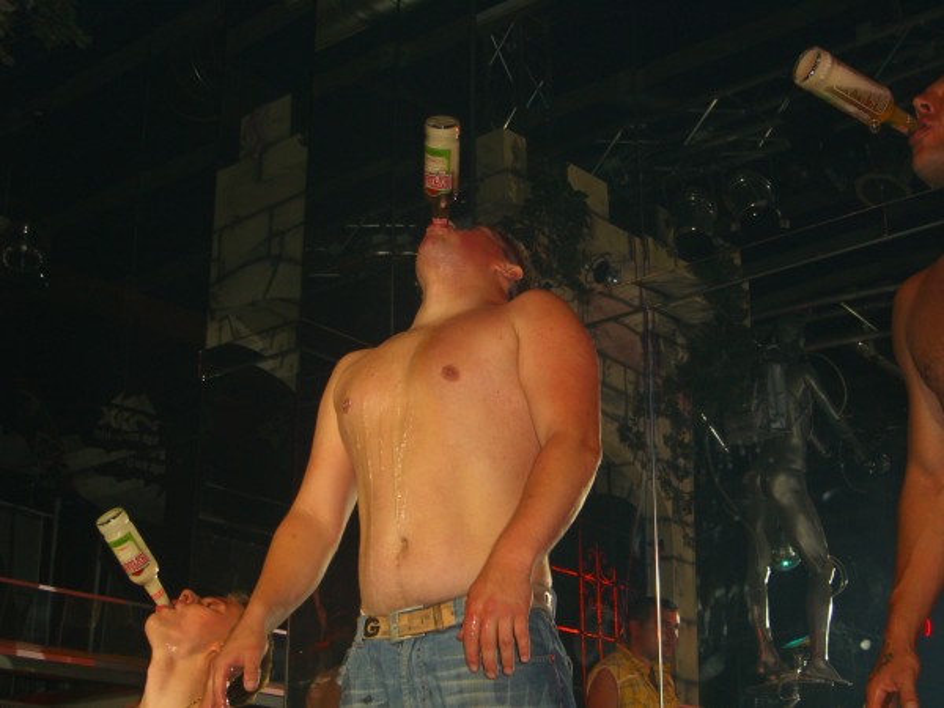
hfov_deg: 33.8
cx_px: 472
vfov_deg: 25.7
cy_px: 354
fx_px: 1554
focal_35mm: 57
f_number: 3.6
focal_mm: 11.8
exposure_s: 1/60
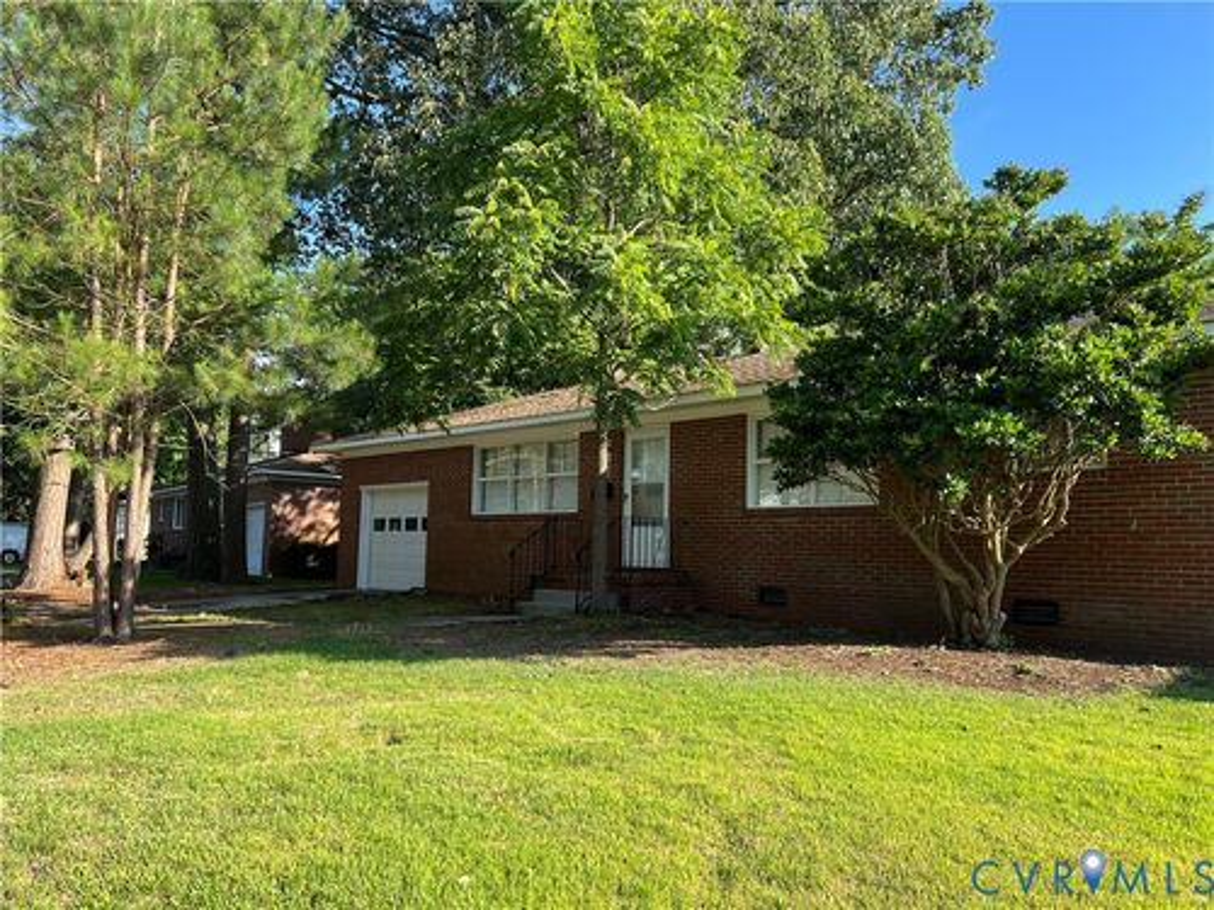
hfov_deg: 67.3
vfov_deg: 53.1
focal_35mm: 26
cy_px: 455
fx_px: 912
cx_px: 607
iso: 50
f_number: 1.5
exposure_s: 1/924
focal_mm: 5.7
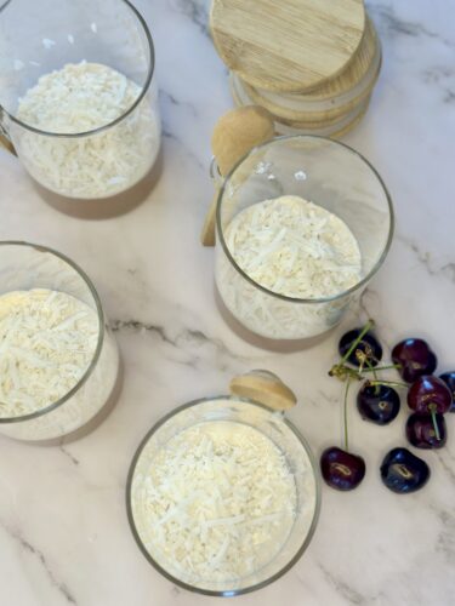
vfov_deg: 39.7
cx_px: 228
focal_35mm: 48
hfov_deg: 30.3
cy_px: 303
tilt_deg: -74.3
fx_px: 841
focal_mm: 6.86
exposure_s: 1/217
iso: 80
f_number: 1.78
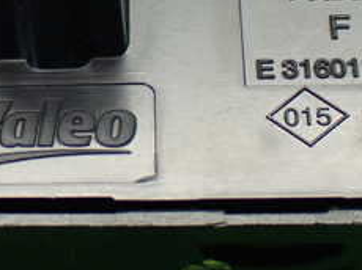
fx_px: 1201
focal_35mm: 115
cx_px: 58
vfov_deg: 12.8
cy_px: 36
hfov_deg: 17.0
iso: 800
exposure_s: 1/80
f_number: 2.9
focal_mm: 7.84
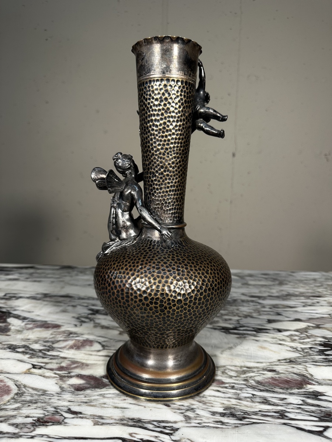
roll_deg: -1.9
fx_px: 307
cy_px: 221
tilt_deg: -6.1
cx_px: 166
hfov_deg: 56.8
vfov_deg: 71.6
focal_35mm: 24
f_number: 1.78
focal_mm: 6.86
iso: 100
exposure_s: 1/100
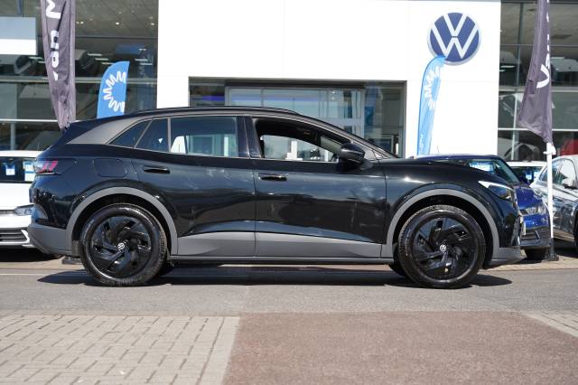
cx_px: 289
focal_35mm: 58
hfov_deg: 34.3
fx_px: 936
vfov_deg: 23.2
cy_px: 192
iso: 100
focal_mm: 58.3
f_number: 4.5
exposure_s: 1/250
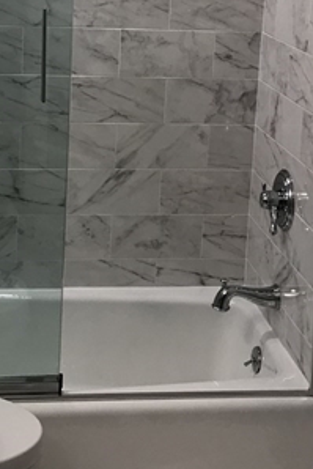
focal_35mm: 75
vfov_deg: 26.5
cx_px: 113
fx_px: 977
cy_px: 96
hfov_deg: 18.2
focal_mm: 3.99
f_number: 1.8
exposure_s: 1/40
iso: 25
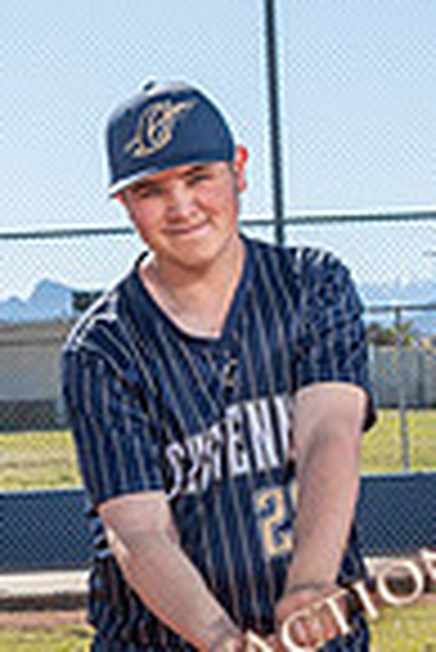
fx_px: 2700
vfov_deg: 13.6
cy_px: 621
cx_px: 207
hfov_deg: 9.2
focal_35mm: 149
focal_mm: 48
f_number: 8
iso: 200
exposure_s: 1/250
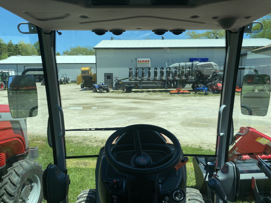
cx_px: 136
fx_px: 204
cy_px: 102
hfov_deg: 67.3
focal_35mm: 26
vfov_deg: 53.1
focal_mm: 4.2
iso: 32
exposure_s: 1/1754
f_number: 1.8
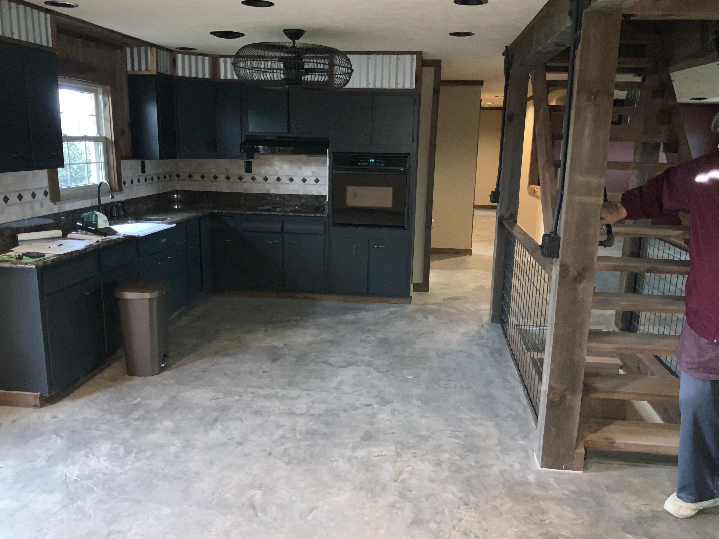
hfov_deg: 61.7
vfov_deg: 48.2
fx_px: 602
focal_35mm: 29
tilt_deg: -12.7
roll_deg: -0.8
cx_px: 360
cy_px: 270
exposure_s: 1/37
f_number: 1.8
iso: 100
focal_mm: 3
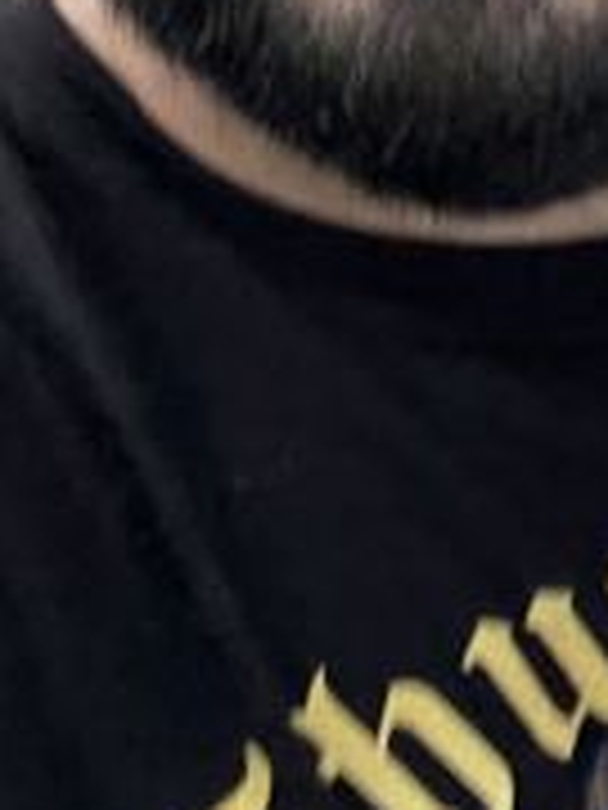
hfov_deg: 15.0
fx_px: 2295
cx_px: 468
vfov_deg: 17.6
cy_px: -470
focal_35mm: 98
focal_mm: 2.71
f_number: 2.2
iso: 640
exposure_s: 1/30
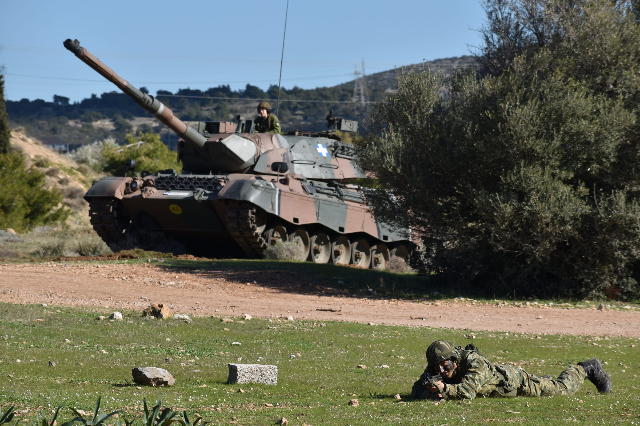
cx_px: 320
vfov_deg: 7.0
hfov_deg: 10.5
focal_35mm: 195
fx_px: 3467
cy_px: 213
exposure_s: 1/400
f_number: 8
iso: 100
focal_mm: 130
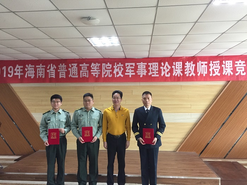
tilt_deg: +1.0
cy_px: 92
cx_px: 124
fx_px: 207
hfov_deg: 61.7
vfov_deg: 48.2
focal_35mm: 29
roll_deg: -0.7
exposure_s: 1/33
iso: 250
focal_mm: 4.15
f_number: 2.2
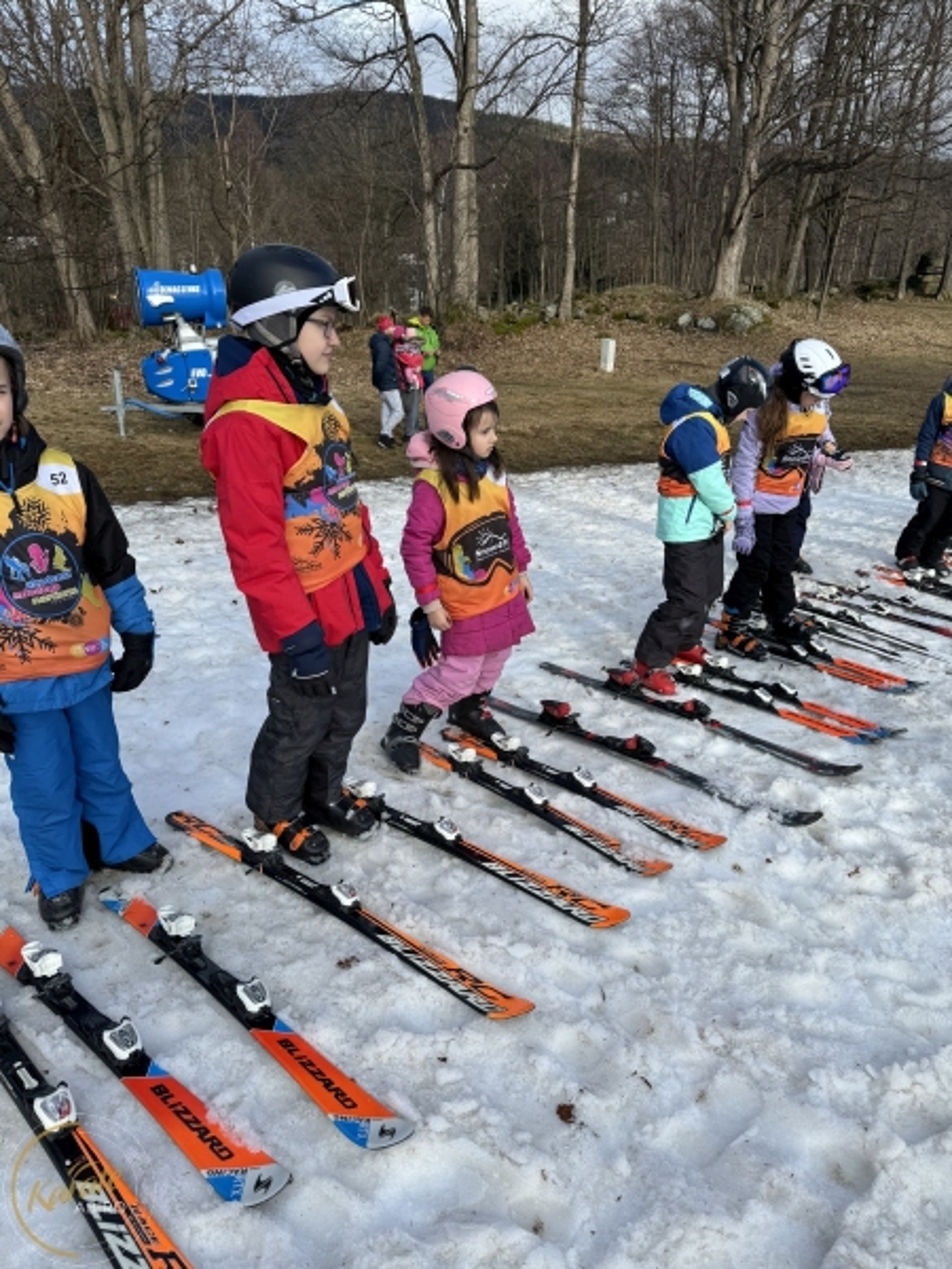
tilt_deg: -23.1
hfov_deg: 56.8
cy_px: 634
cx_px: 476
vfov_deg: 71.6
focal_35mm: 24
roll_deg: +0.6
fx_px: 880
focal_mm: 6.86
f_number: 1.78
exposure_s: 1/2833
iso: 80
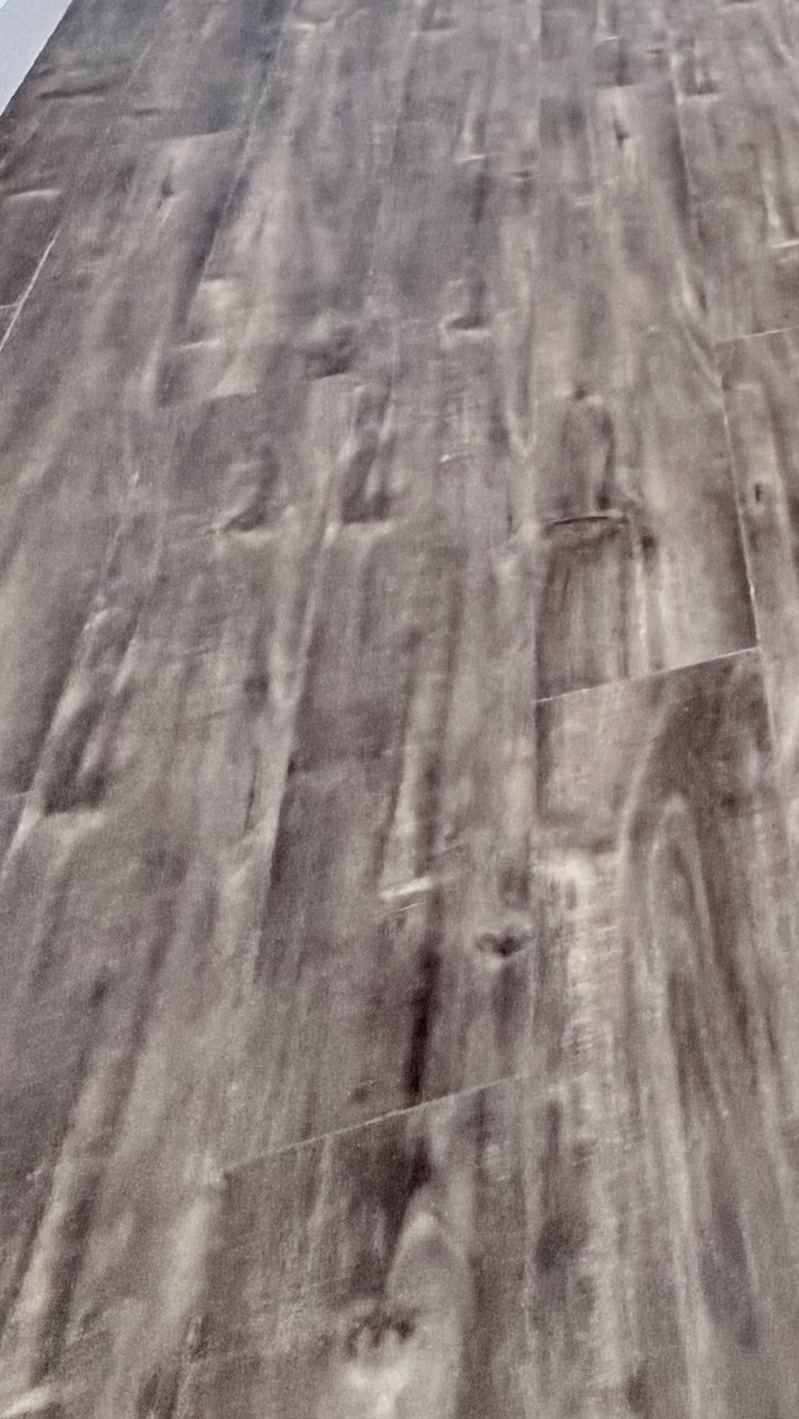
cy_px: -547
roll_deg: +0.5
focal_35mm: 50
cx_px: 1217
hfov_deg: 20.4
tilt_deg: -4.9
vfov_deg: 30.1
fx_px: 1883
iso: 320
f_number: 2.2
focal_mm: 2.22
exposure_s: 1/67
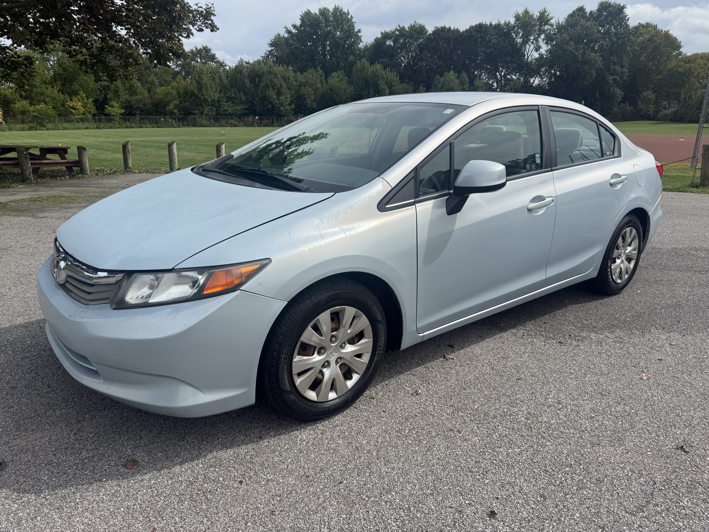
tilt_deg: -16.0
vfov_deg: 56.8
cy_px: 266
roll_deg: -0.5
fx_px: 492
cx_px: 354
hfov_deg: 71.6
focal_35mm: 24
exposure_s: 1/4405
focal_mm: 6.76
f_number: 1.78
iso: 80
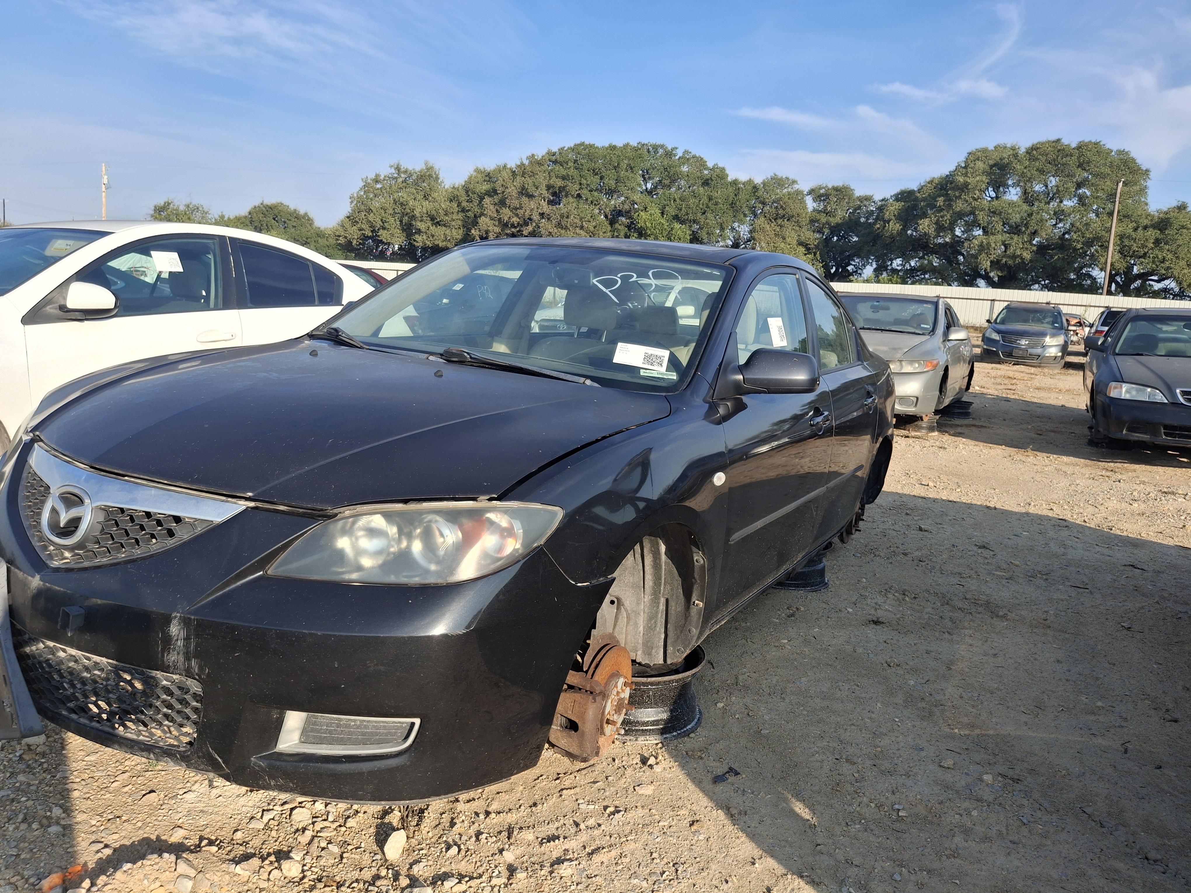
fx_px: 860
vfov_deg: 54.9
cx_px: 596
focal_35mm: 25
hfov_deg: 69.4
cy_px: 446
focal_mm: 4.69
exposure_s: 1/1531
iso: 32
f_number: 1.8
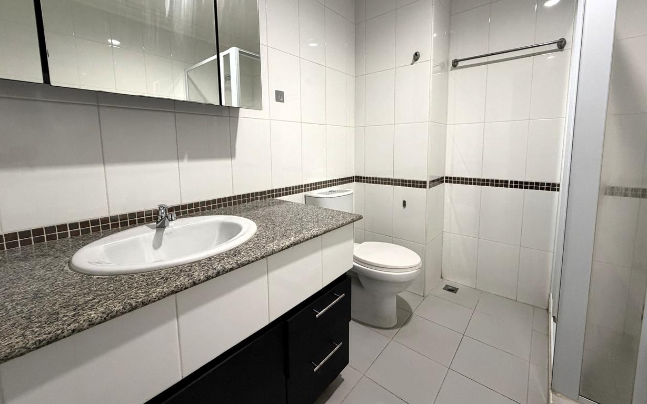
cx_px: 325
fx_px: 264
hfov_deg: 101.5
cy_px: 175
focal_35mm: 15
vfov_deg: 74.4
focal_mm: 2.22
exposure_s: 1/50
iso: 320
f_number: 2.2
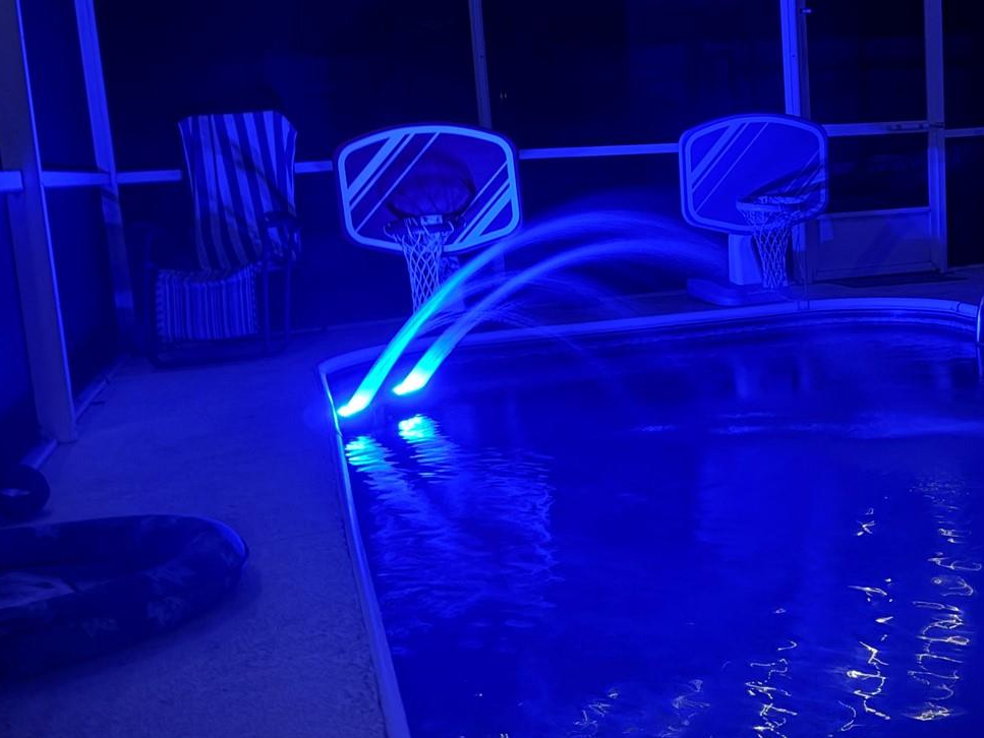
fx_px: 1223
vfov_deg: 33.6
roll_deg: +2.7
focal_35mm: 43
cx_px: 793
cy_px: 333
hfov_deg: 41.8
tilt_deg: -8.7
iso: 1600
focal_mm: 5.96
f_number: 1.6
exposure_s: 1/5
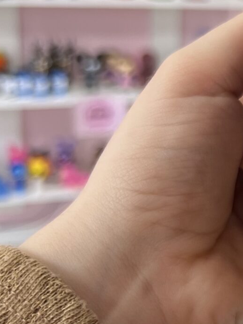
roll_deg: -5.9
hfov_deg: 13.8
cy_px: 166
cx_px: 434
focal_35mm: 96
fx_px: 898
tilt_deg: -17.8
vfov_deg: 20.4
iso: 64
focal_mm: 5.7
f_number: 1.5
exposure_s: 1/121
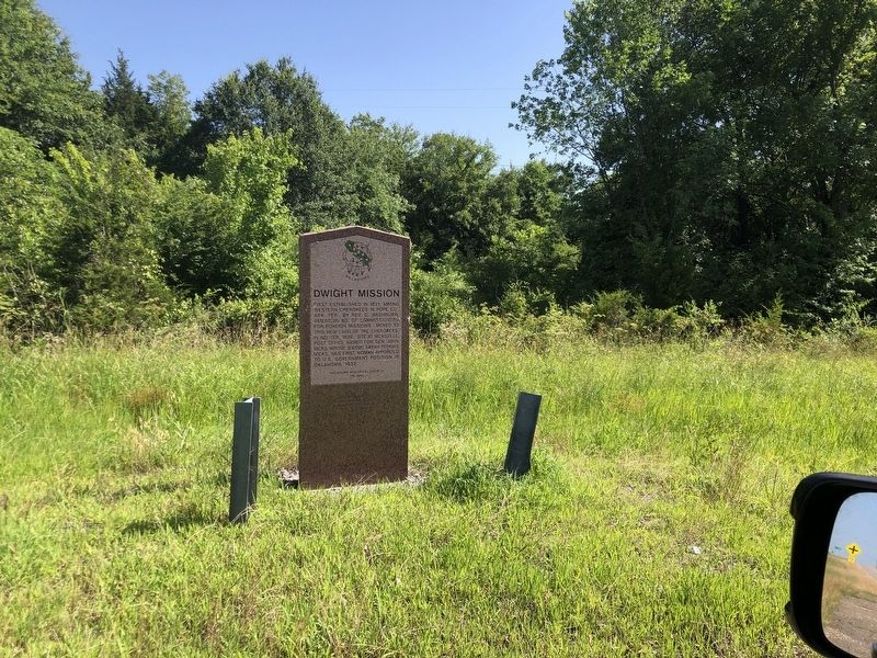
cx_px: 438
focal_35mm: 28
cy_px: 329
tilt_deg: -4.8
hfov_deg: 63.4
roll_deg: -0.1
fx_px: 709
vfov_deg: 49.7
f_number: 1.8
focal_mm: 4
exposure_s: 1/934
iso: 20
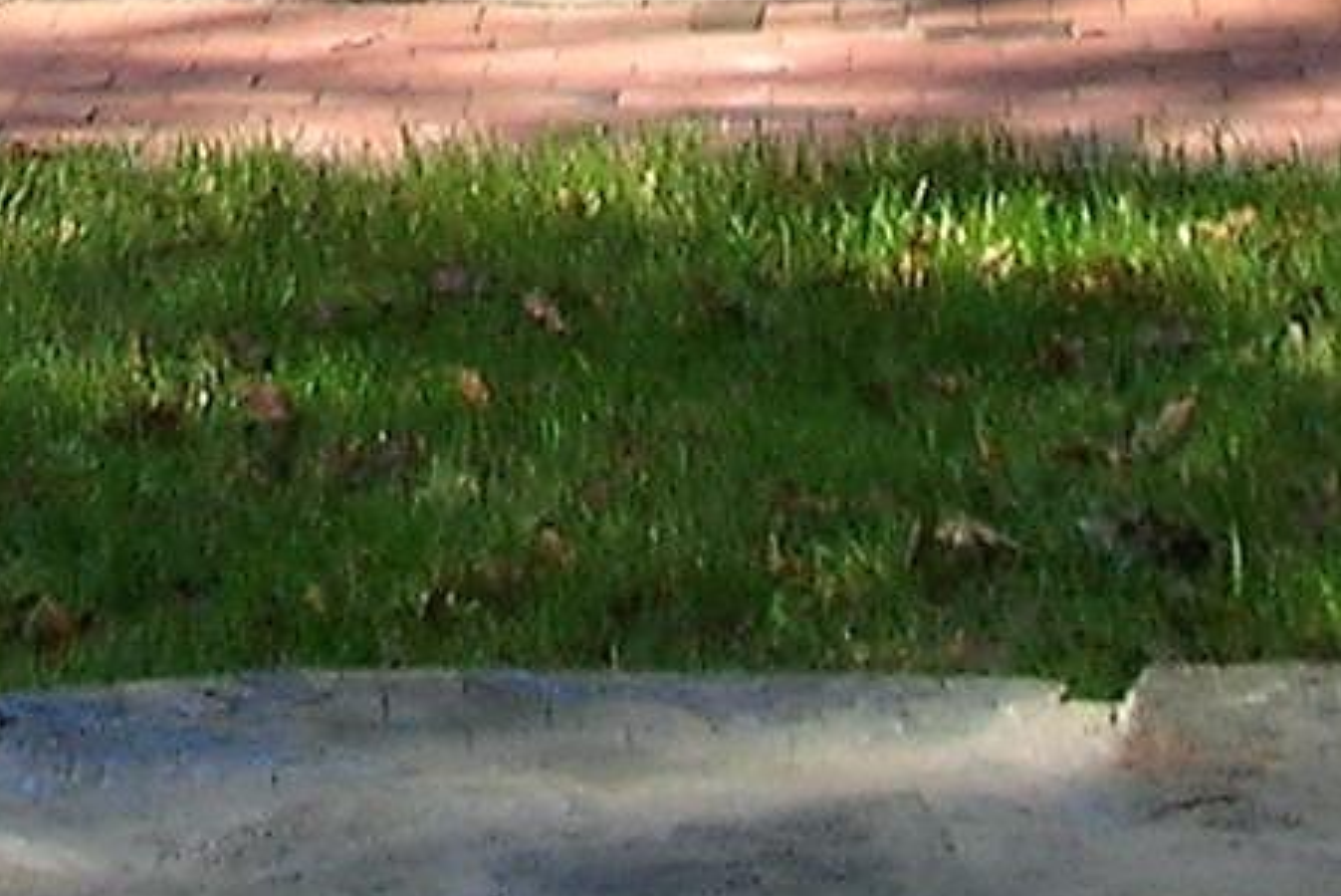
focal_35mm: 210
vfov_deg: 6.3
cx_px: 81
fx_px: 7827
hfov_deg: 9.7
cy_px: -1207
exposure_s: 1/166
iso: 50
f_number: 3
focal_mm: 5.8
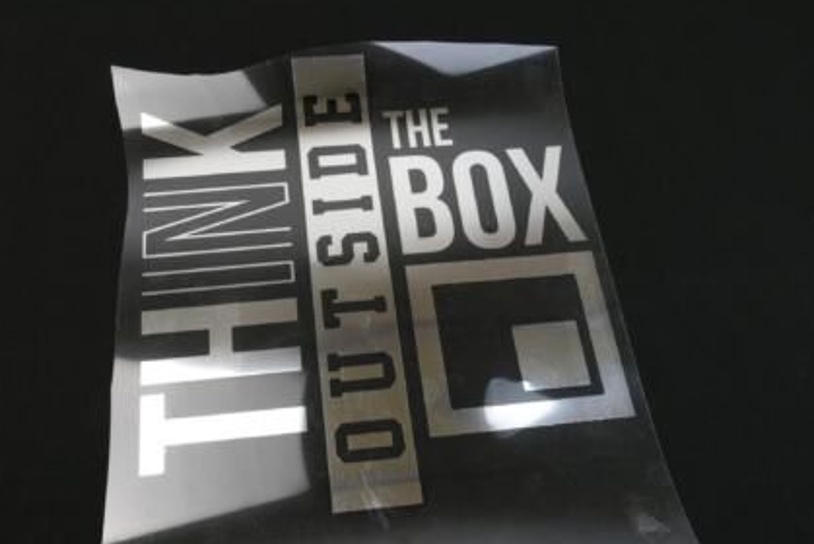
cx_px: 367
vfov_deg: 42.4
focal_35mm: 31
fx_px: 701
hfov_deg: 60.1
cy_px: 294
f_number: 8
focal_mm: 9.12
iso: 800
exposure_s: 1/160
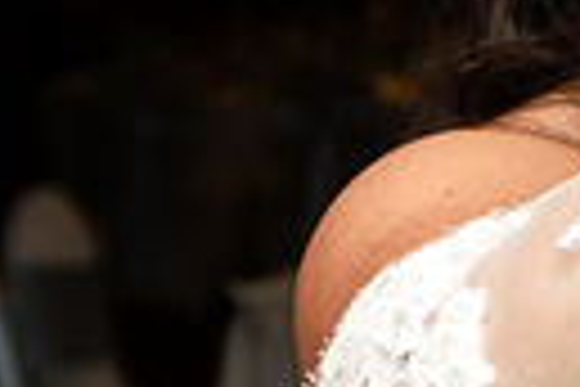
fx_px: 3625
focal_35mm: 225
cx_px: 1463
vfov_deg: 6.1
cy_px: 172
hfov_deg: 8.3
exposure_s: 1/125
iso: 250
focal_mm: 24
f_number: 2.8
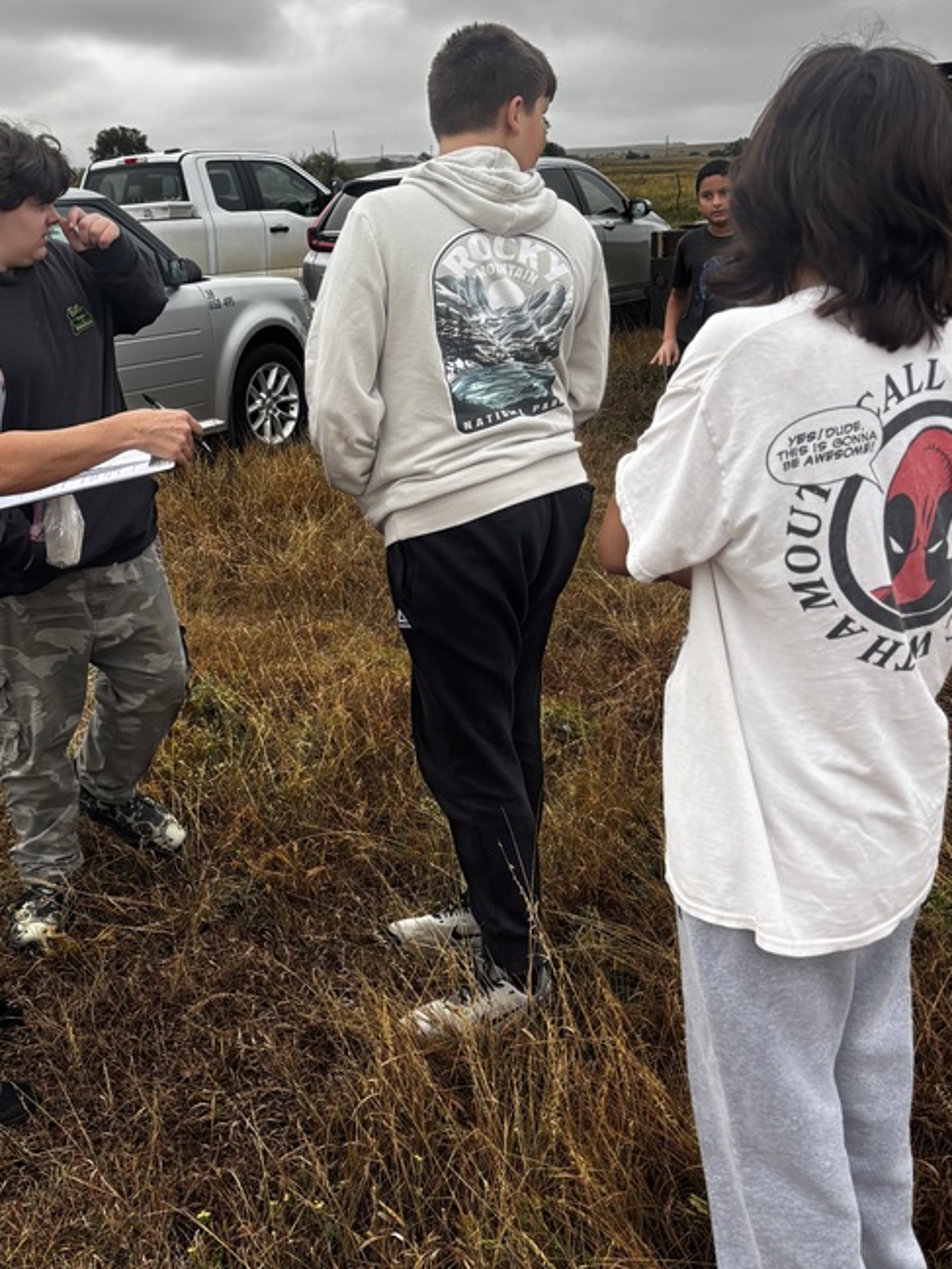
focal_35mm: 41
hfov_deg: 34.3
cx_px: 219
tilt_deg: -13.8
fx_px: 1503
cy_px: 559
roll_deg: +3.7
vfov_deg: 45.7
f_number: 1.6
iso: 50
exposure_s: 1/732
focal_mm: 5.96
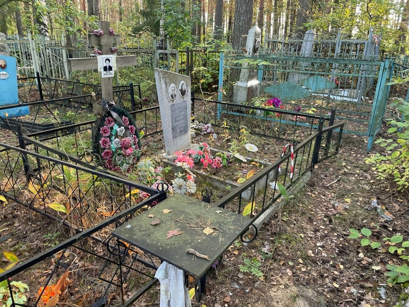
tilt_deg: -12.4
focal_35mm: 26
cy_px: 154
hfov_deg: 67.3
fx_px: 307
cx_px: 204
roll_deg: -3.7
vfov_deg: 53.1
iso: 125
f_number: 1.6
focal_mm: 4.2
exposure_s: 1/119
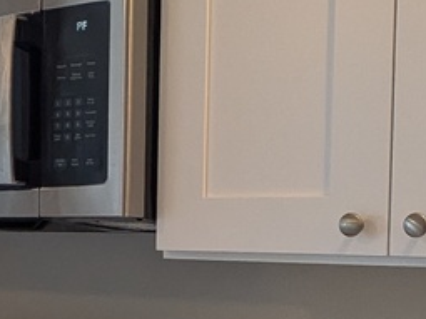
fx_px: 972
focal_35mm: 79
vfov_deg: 18.4
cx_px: 115
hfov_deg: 24.5
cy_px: 284
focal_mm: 1.85
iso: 65
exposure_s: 1/60
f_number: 2.2
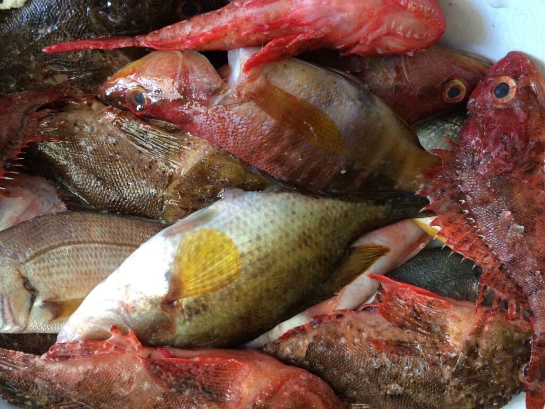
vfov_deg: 46.8
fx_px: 472
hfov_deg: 60.0
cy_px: 204
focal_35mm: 30
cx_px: 272
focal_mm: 4.12
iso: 100
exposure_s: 1/30
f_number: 2.2
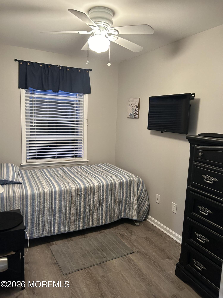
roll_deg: -2.6
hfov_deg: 53.1
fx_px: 223
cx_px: 112
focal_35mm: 26
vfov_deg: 67.3
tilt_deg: -8.5
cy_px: 149
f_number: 1.5
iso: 400
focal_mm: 5.7
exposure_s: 1/60
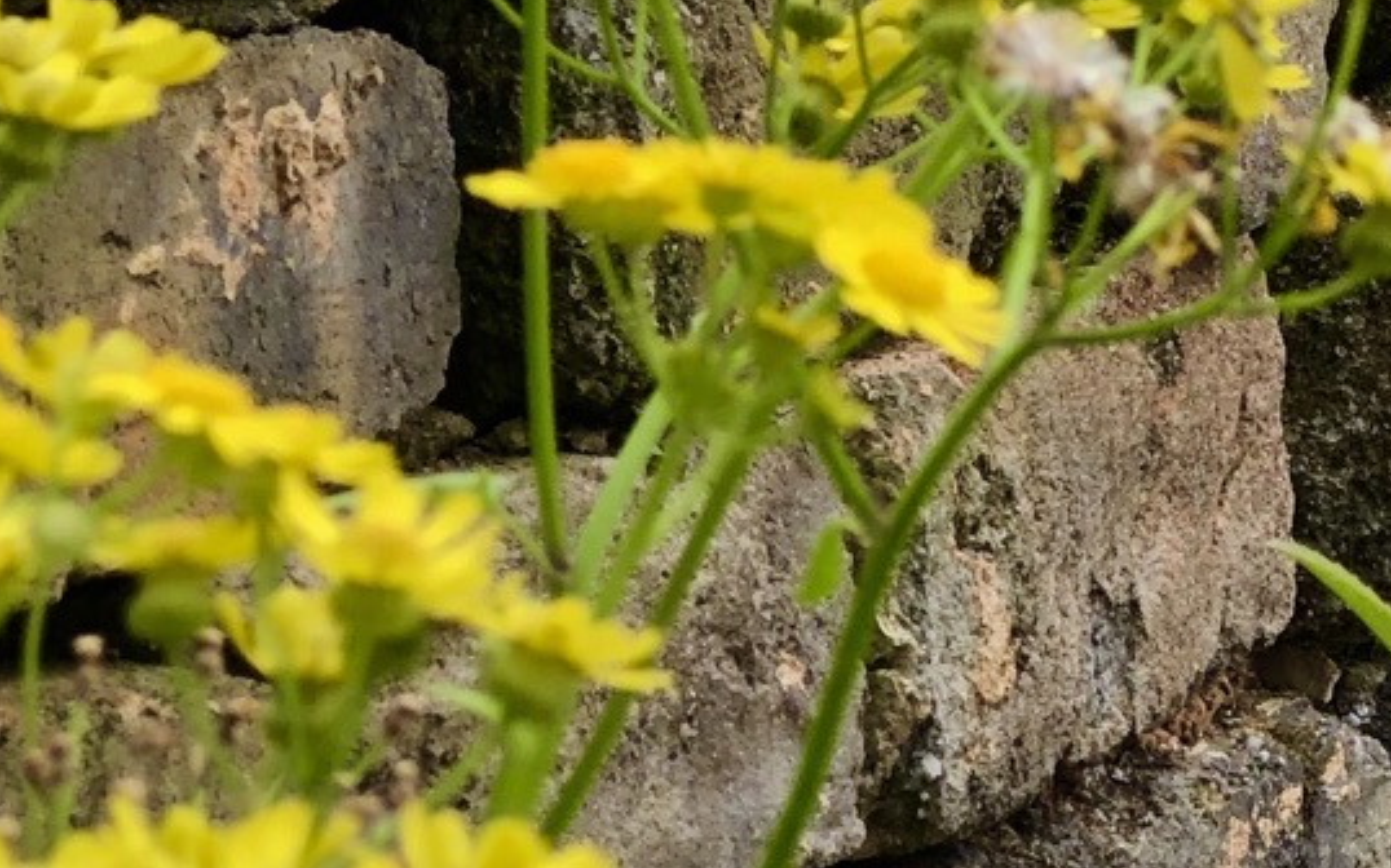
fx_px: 8717
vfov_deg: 5.6
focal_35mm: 230
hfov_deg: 8.9
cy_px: -537
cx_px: 2099
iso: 20
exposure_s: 1/145
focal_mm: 6.6
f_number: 2.8
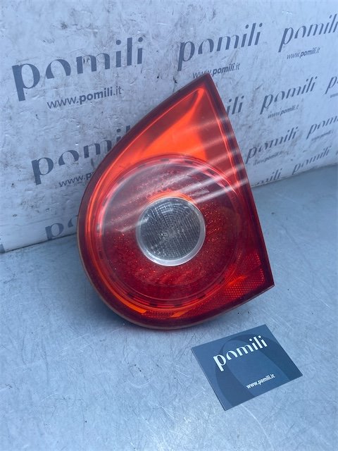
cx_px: 169
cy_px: 226
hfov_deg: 53.1
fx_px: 338
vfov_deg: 67.3
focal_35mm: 26
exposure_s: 1/715
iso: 32
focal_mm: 4.25
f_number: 1.8
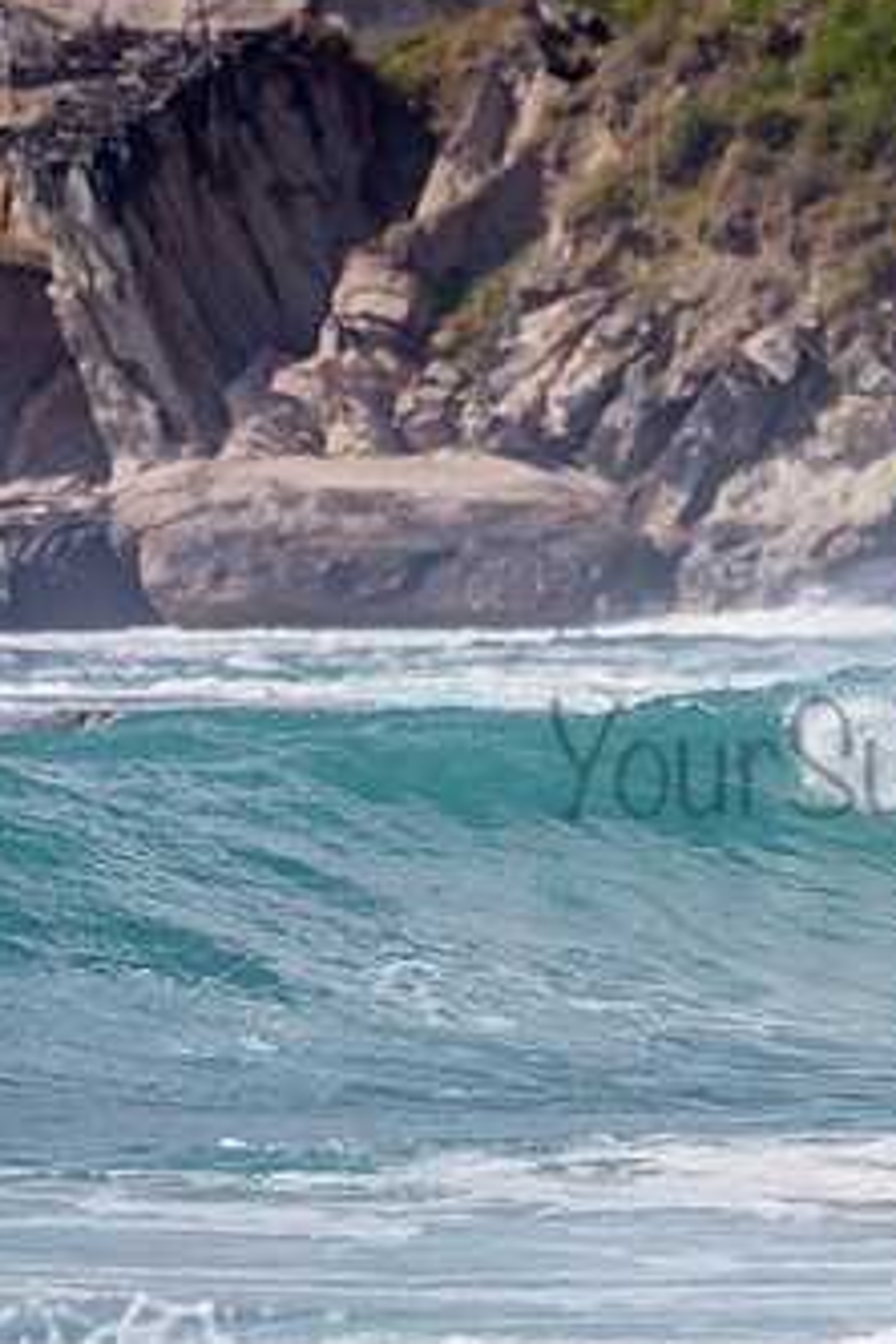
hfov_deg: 1.3
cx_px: 802
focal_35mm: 1069
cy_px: 667
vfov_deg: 1.9
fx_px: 39906
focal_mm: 500
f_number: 5.6
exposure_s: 1/2000
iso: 90
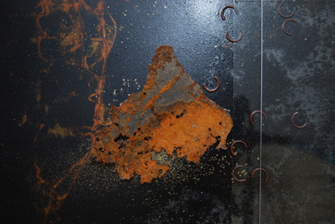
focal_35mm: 39
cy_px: 112
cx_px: 168
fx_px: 363
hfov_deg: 49.5
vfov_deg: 34.3
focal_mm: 26
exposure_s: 1/60
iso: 100
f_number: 4
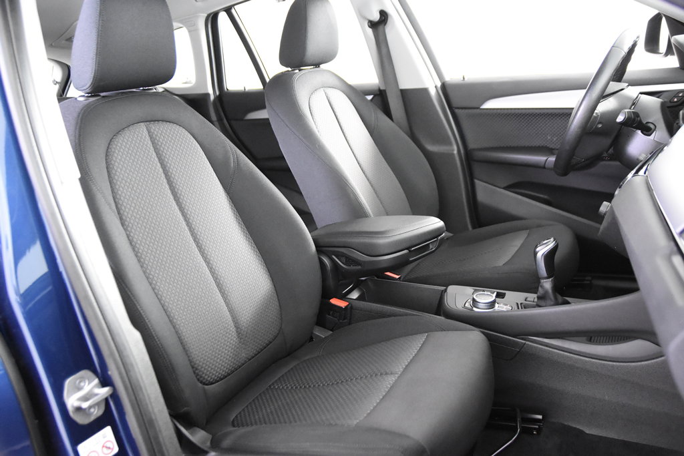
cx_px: 342
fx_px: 570
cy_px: 228
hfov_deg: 61.9
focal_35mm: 30
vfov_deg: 43.6
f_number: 2.8
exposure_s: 1/30
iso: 6400
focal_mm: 20
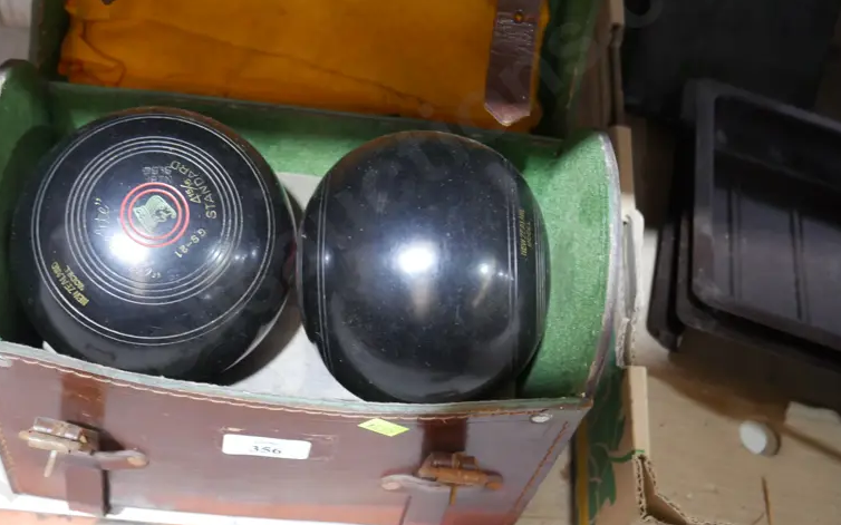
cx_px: 350
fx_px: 1123
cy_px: 215
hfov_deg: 40.9
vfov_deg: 26.3
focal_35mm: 49
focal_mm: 17
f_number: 4
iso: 1600
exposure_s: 1/60
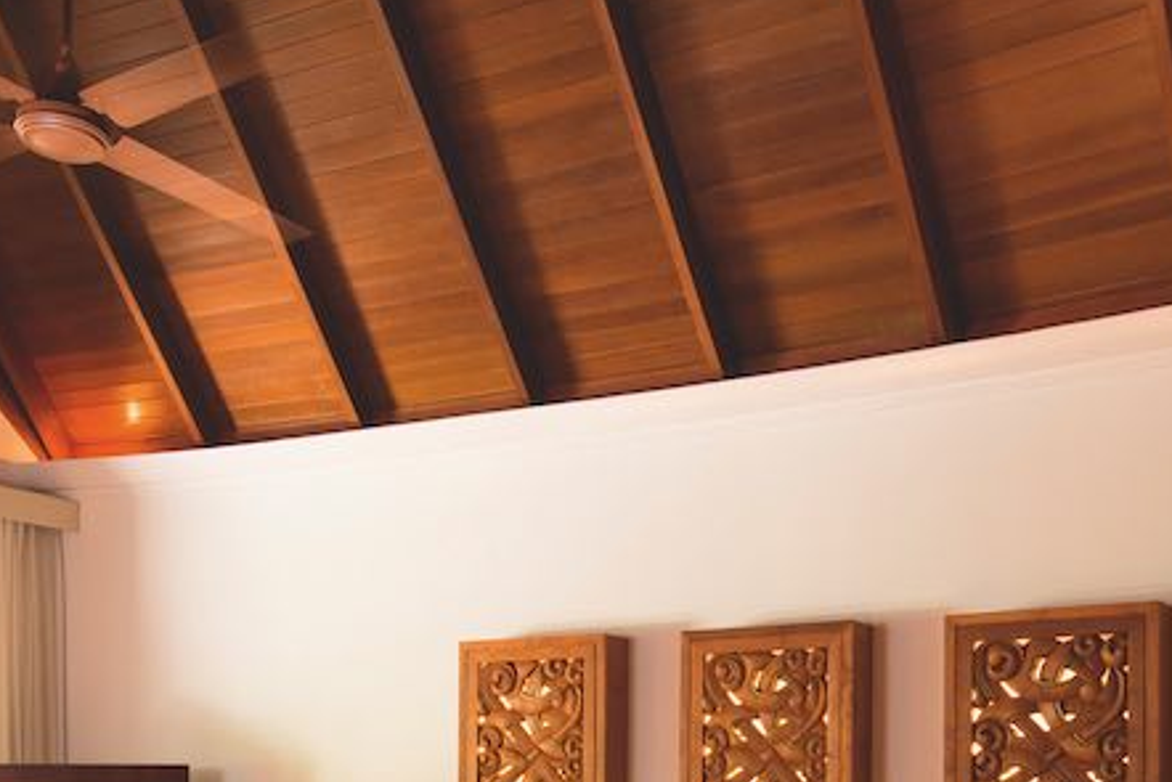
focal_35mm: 43
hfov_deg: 45.4
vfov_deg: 29.4
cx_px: 533
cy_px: 765
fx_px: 1400
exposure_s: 1/3
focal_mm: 19
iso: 250
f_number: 10
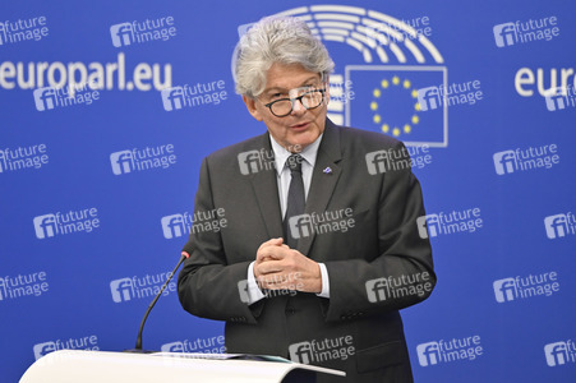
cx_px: 288
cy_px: 192
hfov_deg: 10.3
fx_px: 3198
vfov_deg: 6.9
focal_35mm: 200
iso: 2000
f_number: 2.8
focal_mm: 200
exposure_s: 1/320
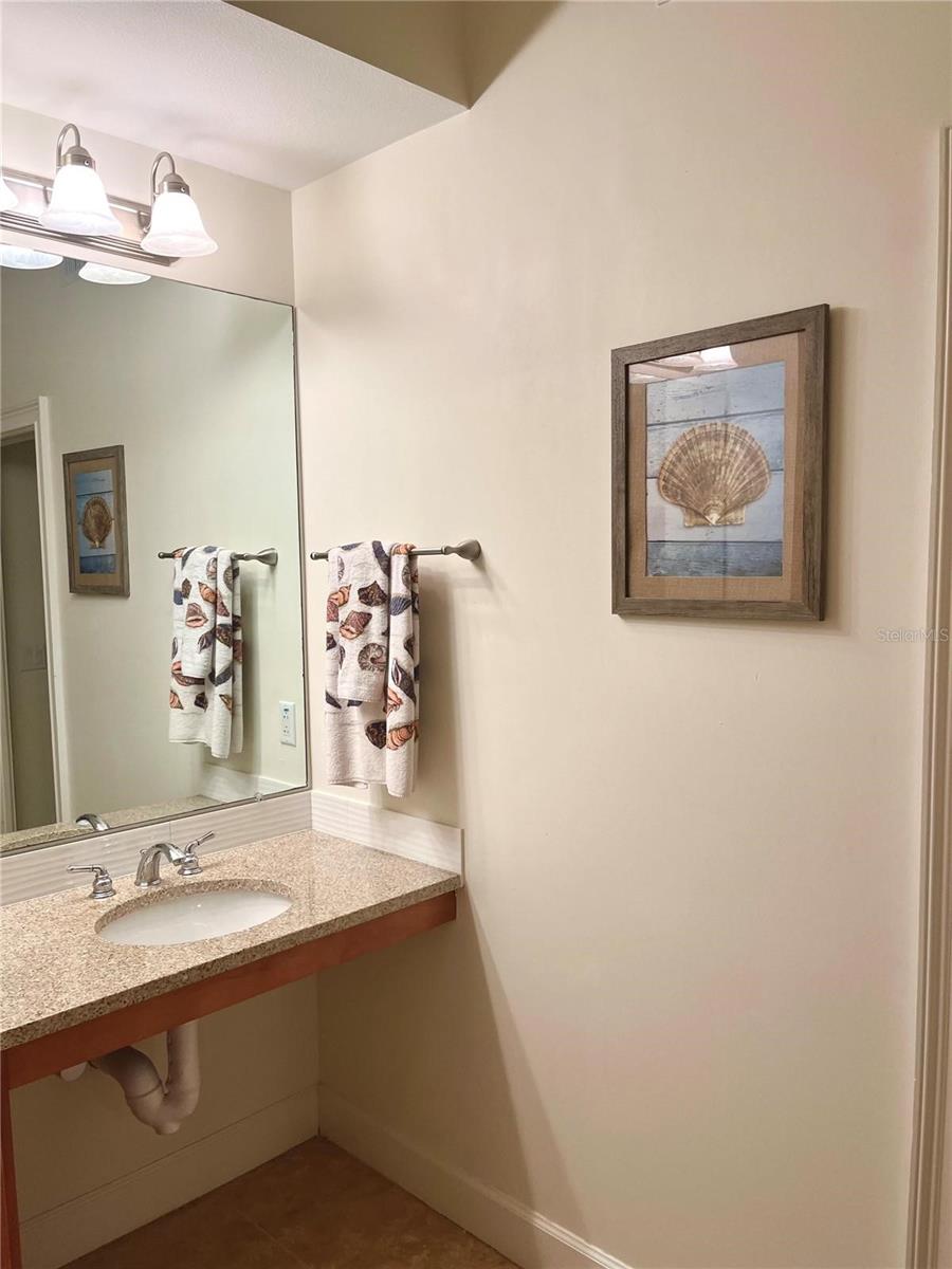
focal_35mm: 26
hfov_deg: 53.1
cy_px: 634
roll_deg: -0.2
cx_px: 476
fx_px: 953
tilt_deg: -2.1
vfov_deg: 67.3
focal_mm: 5.1
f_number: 1.6
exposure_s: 1/120
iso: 80
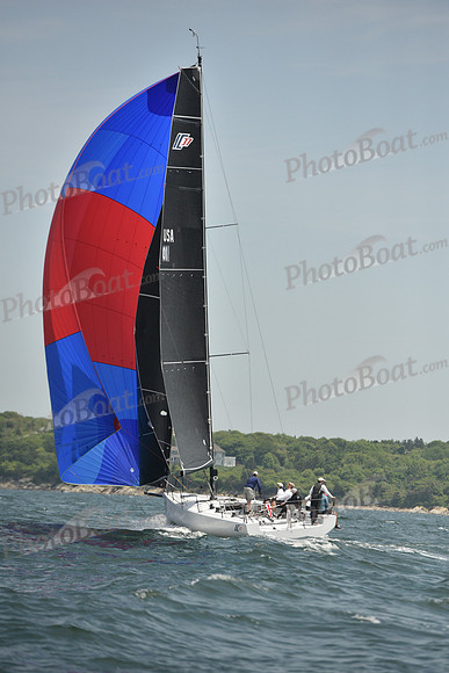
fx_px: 3272
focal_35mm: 175
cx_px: 224
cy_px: 336
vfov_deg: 11.7
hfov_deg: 7.9
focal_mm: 175
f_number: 4
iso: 400
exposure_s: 1/8000
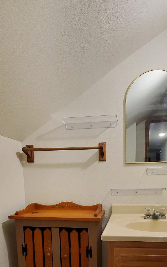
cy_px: 207
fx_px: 175
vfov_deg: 68.8
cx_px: 112
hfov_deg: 50.1
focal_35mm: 24
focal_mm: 1.8
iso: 200
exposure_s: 1/60.2
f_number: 2.2
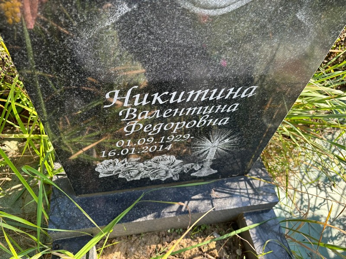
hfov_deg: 67.3
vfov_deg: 53.1
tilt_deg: -53.9
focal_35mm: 26
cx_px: 173
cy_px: 130
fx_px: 260
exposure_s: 1/393
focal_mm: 5.96
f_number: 1.6
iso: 50
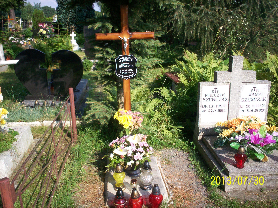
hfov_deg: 51.4
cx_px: 139
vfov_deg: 39.7
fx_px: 289
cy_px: 104
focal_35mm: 36
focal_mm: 6
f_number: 4.5
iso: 100
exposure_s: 1/303
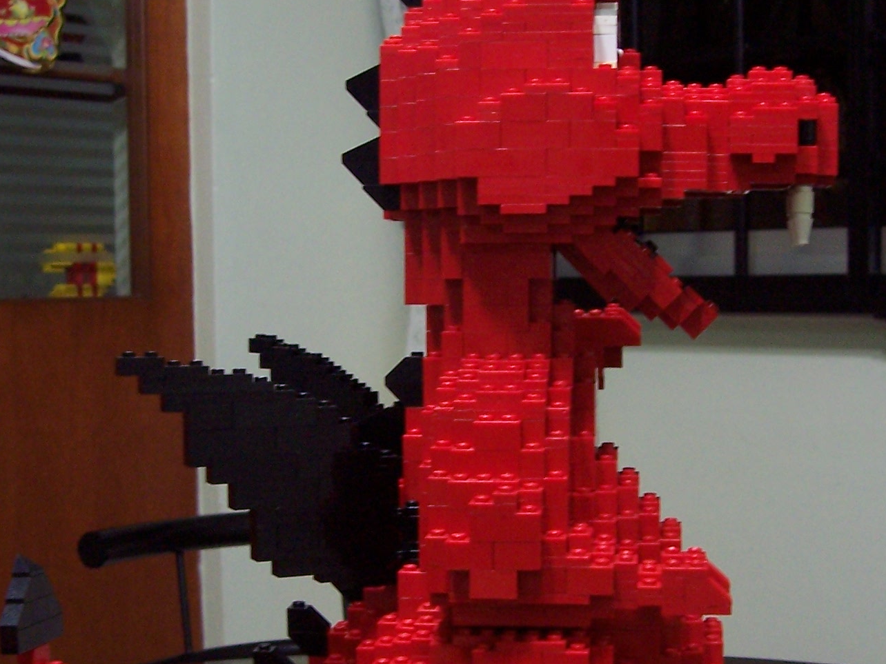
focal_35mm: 61
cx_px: 468
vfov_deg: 23.9
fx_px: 1561
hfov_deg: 31.7
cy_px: 456
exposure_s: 1/8
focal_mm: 5.6
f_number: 2.7
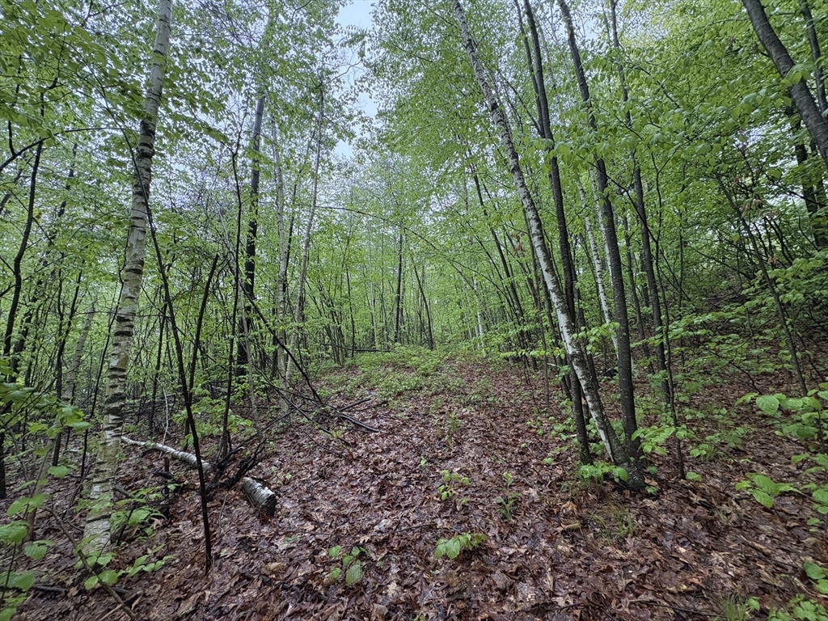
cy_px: 310
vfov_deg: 85.7
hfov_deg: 102.1
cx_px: 414
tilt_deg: +4.9
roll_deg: -5.6
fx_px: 335
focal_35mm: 14
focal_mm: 2.22
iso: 200
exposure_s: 1/86
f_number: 2.2
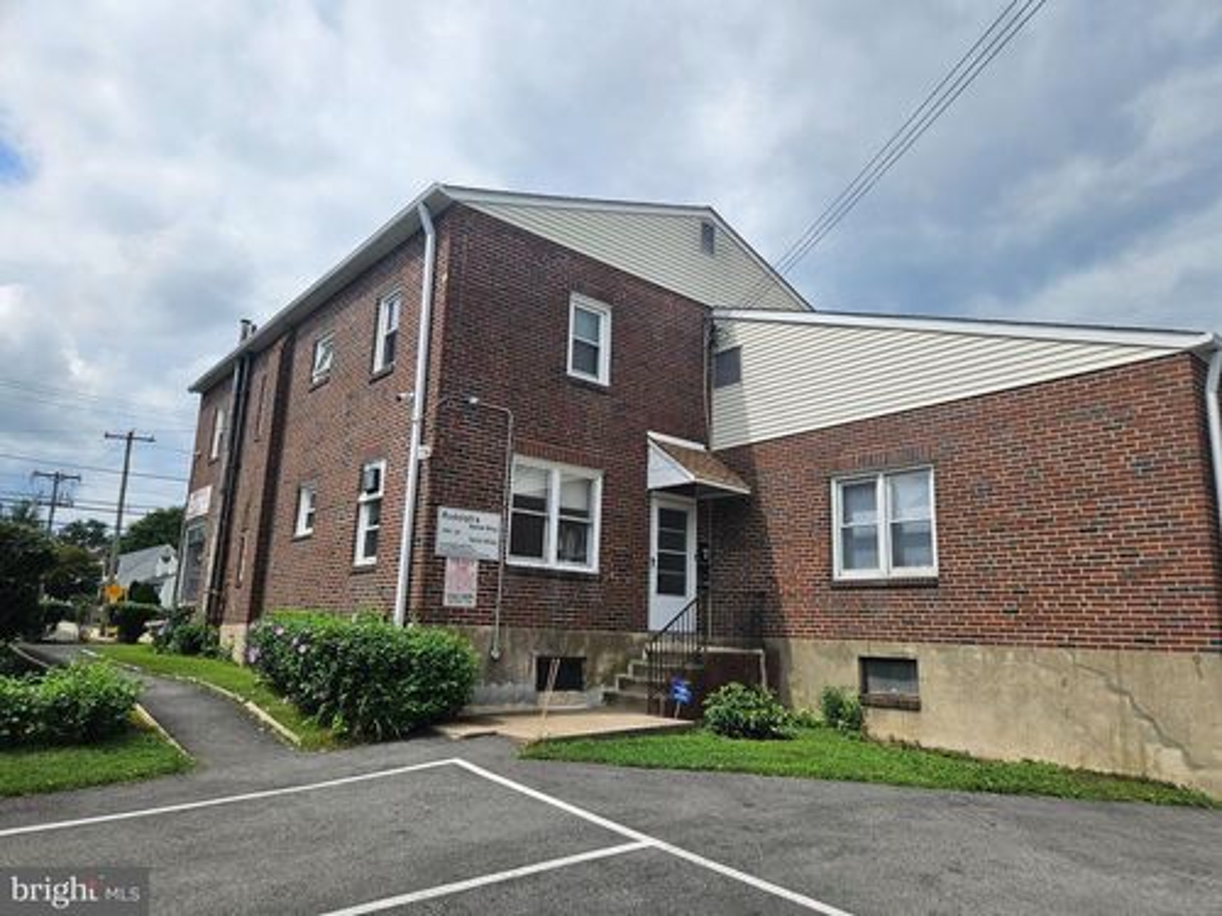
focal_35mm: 23
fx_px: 812
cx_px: 611
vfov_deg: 58.9
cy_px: 458
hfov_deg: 73.9
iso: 25
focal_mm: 5.4
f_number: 1.8
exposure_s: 1/3238
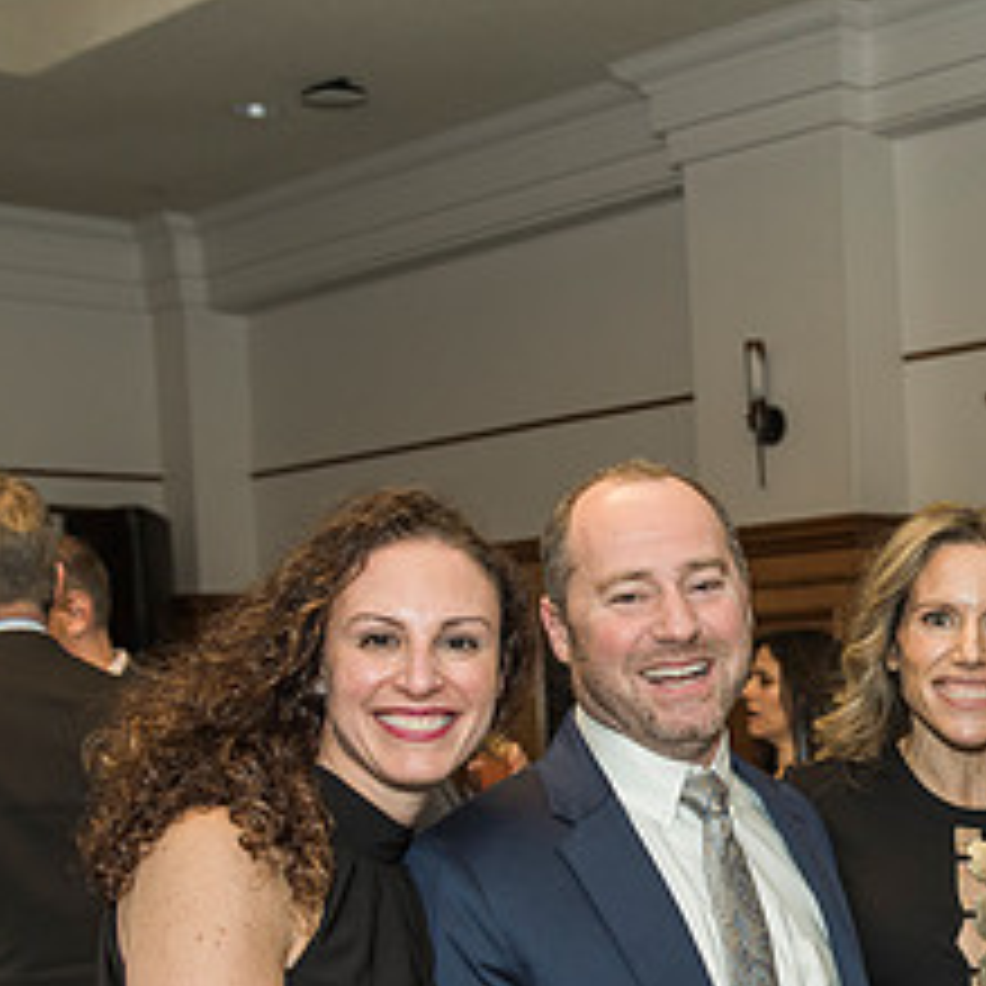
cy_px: 790
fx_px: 2320
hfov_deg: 23.1
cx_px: 959
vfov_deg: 23.6
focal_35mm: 72
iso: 1250
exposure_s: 1/100
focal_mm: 32
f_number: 4
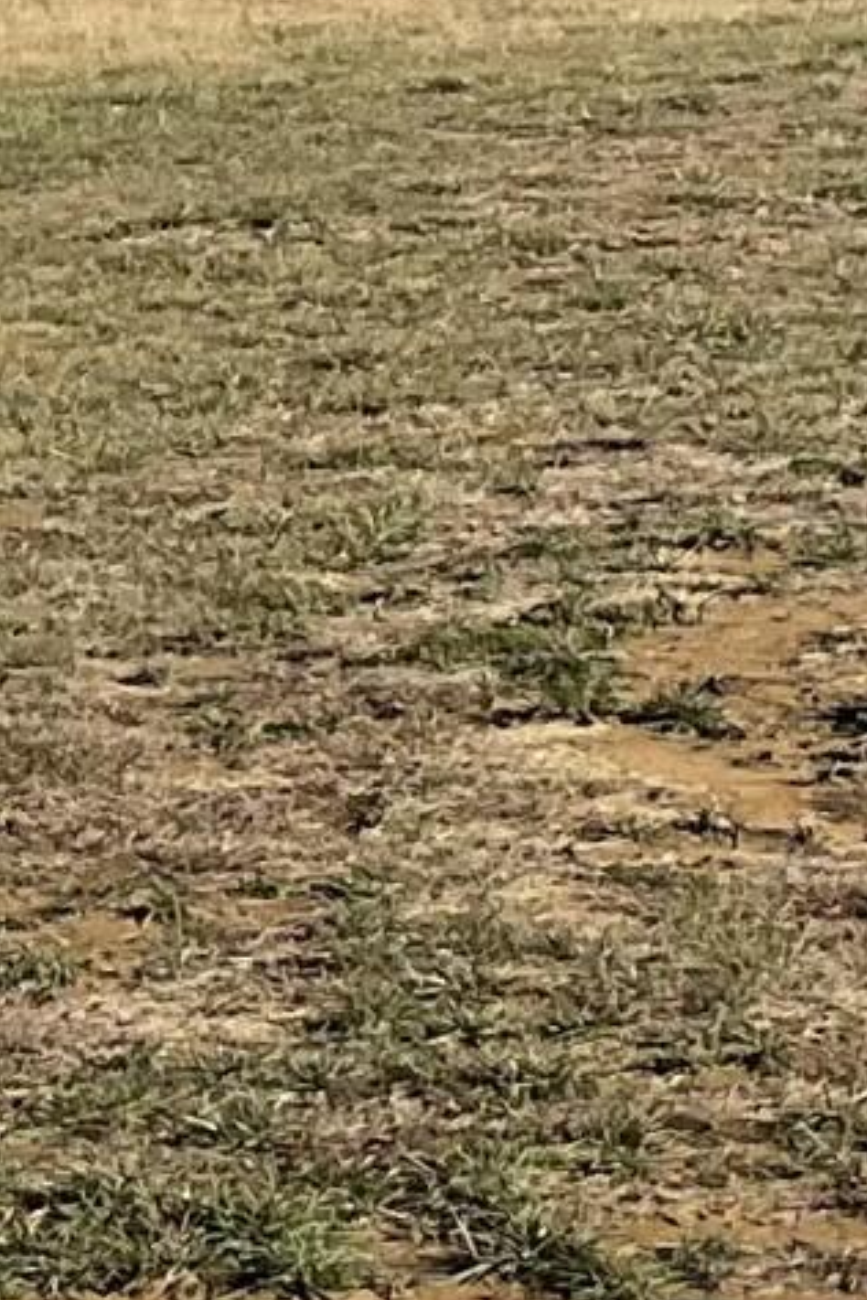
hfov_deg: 7.1
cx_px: -321
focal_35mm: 191
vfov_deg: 10.8
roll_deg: +1.3
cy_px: 453
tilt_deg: -7.8
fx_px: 6899
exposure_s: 1/2227
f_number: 1.8
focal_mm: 3
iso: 16
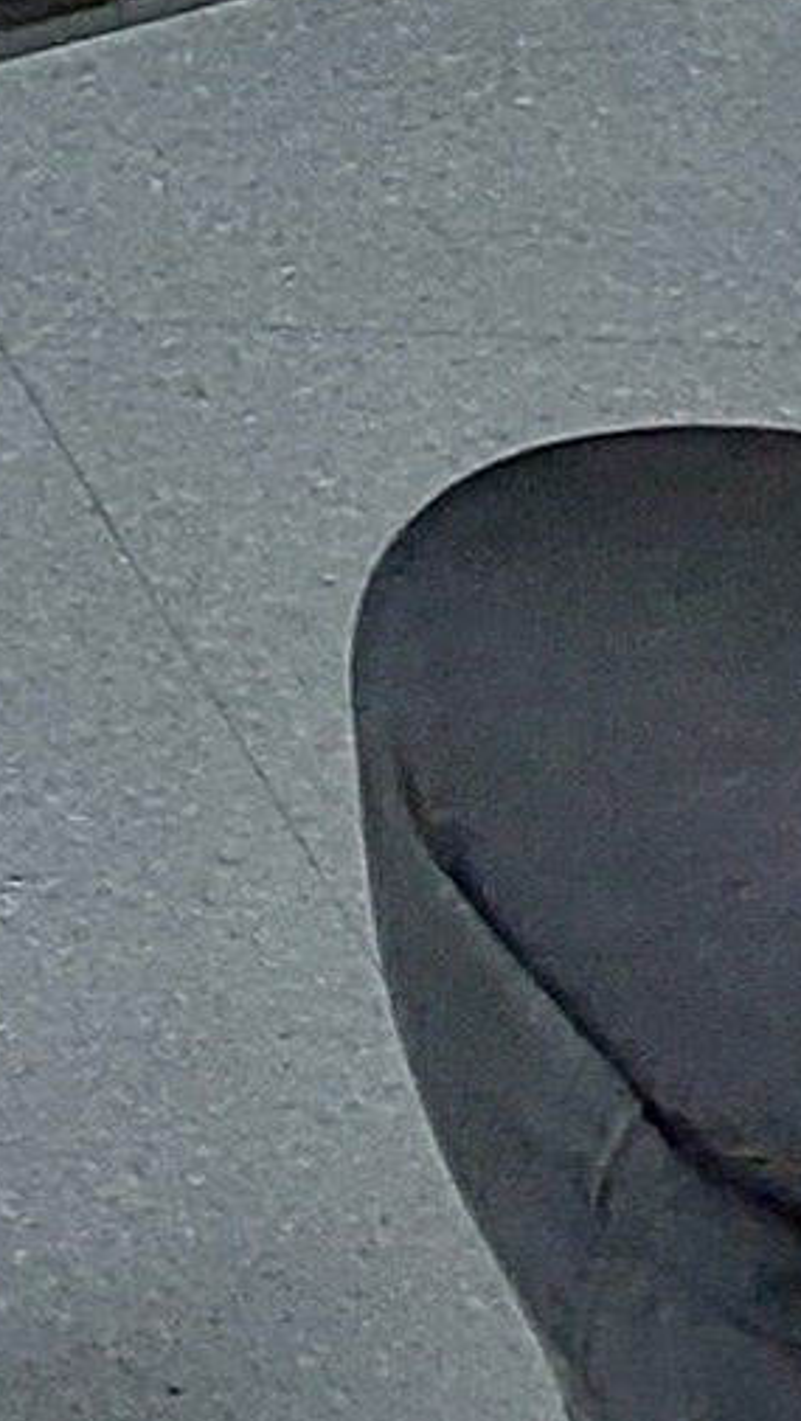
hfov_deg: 4.1
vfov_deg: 7.7
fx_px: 9393
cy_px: -2631
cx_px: -3707
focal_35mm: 249
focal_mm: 5.23
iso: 160
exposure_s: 1/60
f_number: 1.8
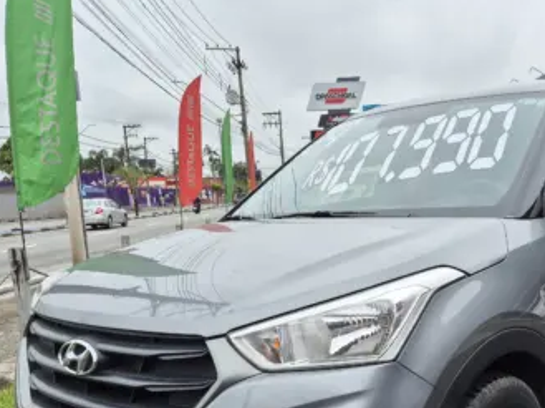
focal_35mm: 42
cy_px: 332
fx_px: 661
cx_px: 348
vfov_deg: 33.2
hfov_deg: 44.4
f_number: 1.8
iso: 25
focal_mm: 5.4
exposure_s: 1/495
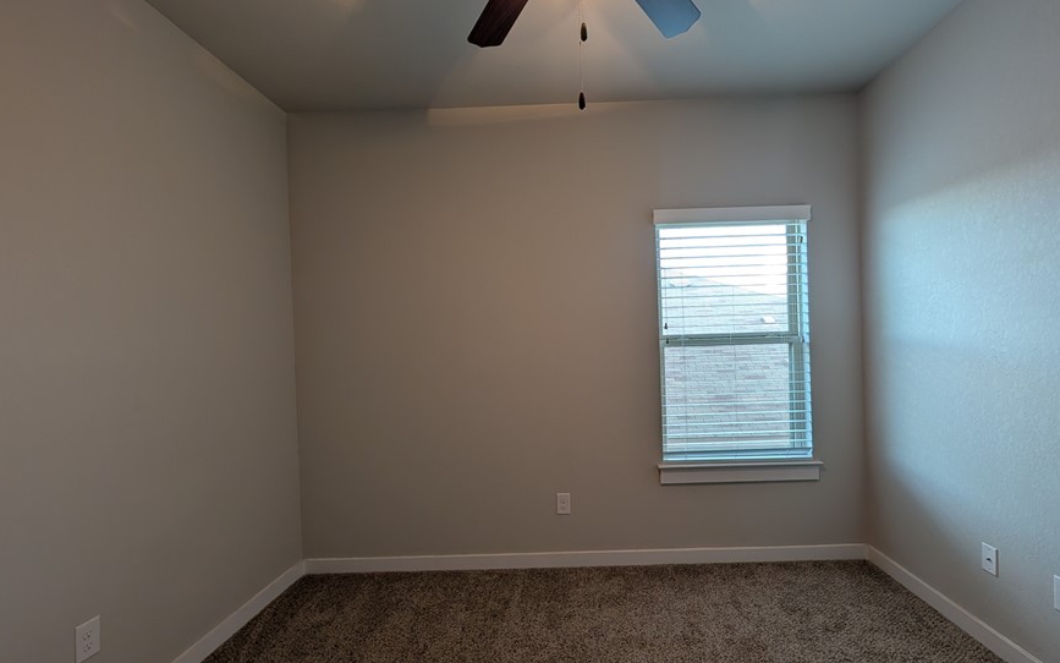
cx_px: 568
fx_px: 433
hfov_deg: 101.3
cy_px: 349
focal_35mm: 15
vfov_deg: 74.7
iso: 47
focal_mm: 2.02
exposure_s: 1/40
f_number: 1.7
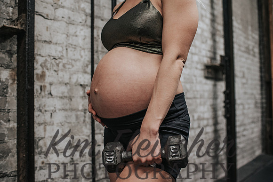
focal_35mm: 35
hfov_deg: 54.4
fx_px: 265
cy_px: 91
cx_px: 136
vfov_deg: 37.9
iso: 800
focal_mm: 35
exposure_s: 1/250
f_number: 3.2
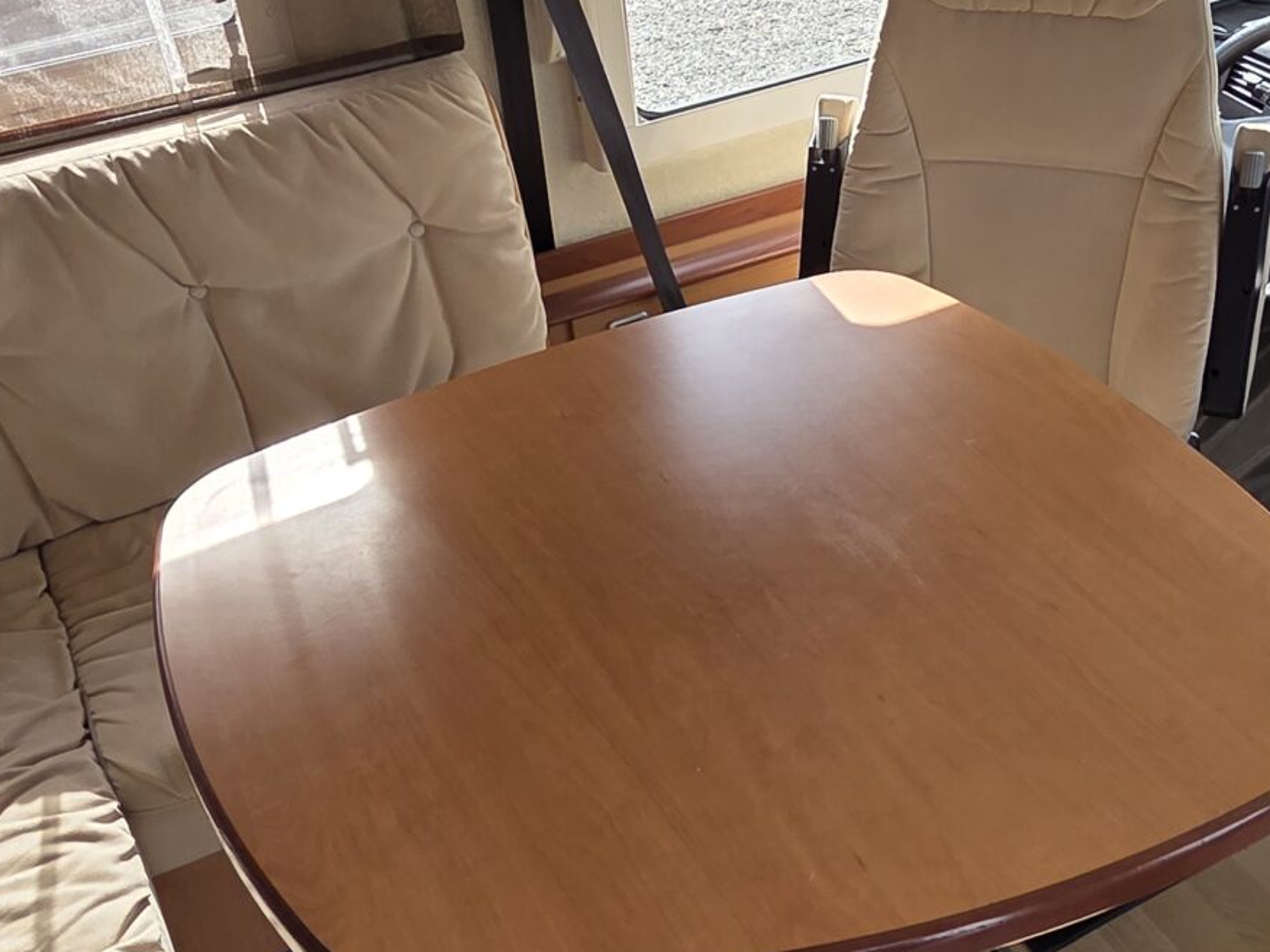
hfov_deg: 48.7
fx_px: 1394
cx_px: 751
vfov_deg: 37.6
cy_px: 384
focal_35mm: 38
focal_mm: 2.2
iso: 50
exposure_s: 1/532
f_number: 2.2
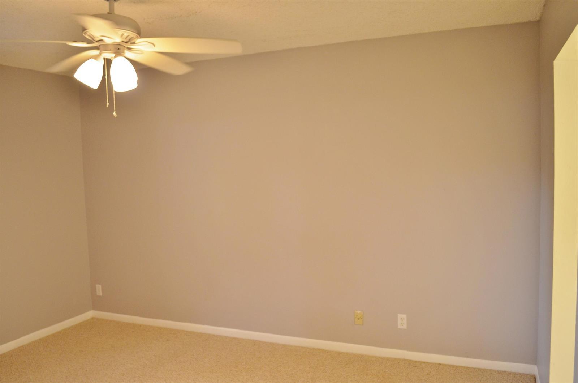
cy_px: 192
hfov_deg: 62.0
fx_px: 481
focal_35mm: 30
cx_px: 289
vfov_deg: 43.4
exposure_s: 1/60
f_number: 4
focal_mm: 20
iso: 800
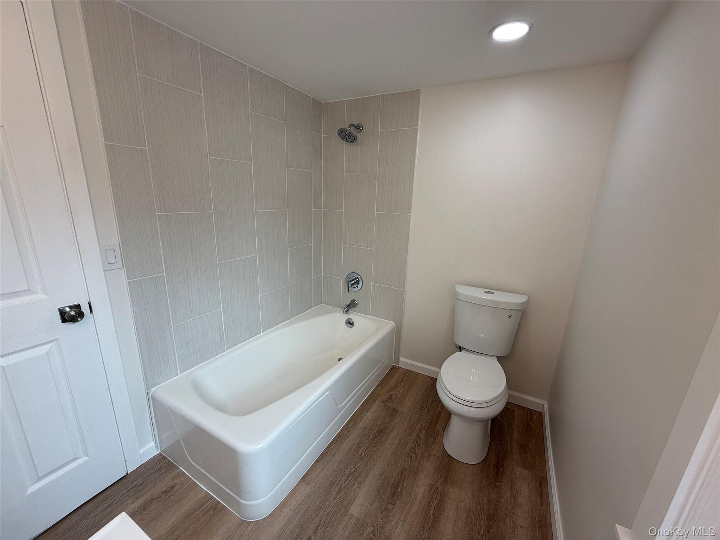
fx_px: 291
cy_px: 270
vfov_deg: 85.7
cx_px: 360
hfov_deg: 102.1
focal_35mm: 14
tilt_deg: -14.1
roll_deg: -2.2
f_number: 2.2
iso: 50
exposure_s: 1/133
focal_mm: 2.22
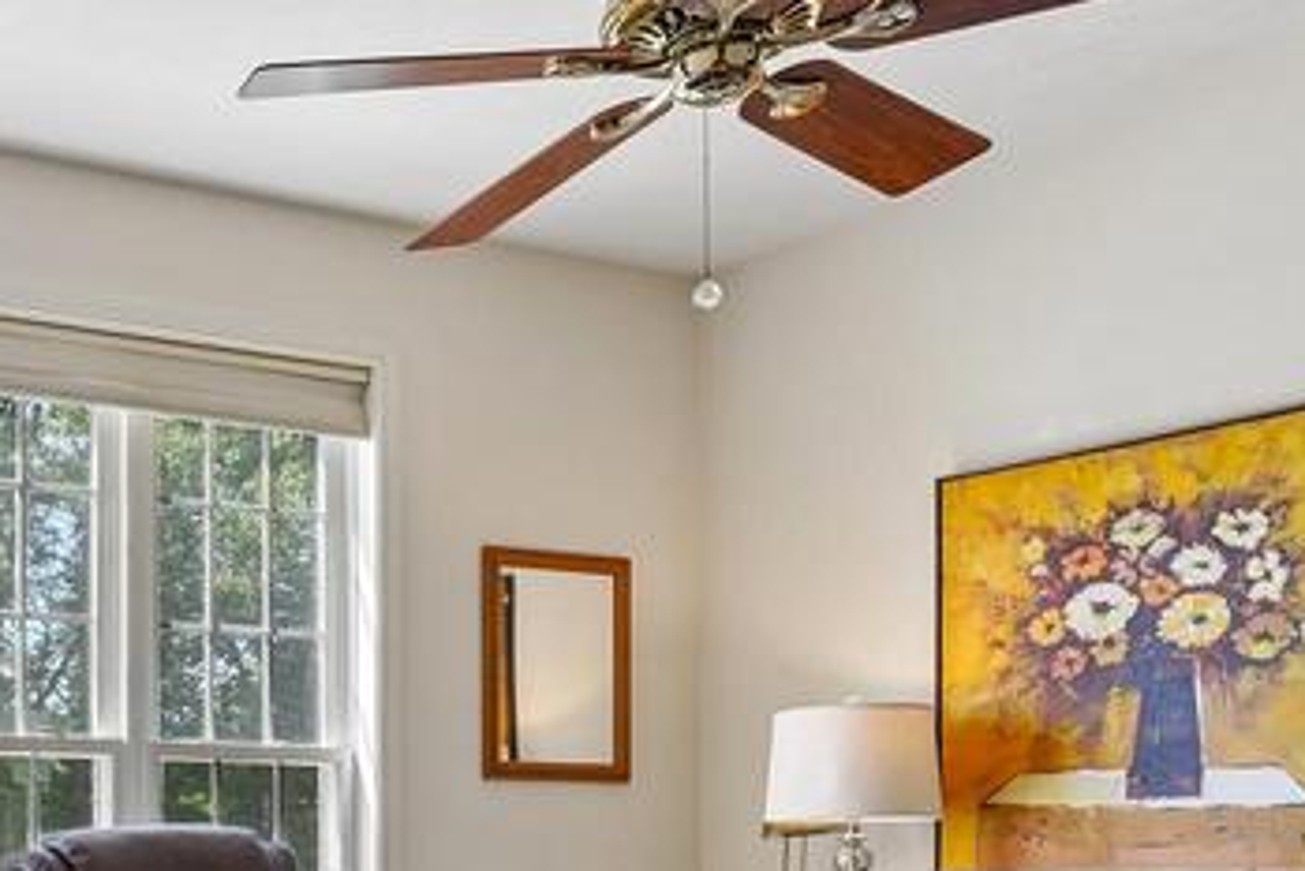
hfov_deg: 36.8
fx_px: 1606
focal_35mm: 44
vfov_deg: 27.0
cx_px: -150
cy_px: 1034
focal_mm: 15.1
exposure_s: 1/30
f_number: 8
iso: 320
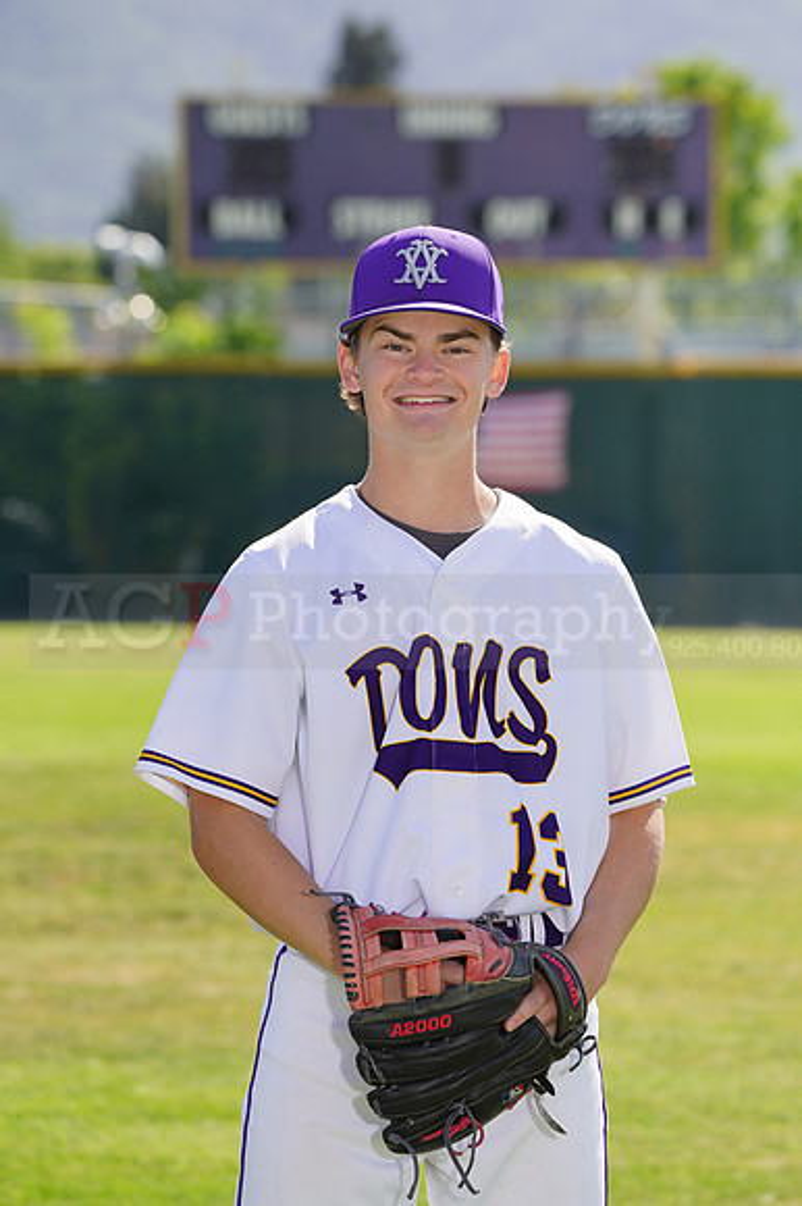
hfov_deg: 6.1
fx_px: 7494
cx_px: 401
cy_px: 603
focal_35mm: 224
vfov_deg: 9.2
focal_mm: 224
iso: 100
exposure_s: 1/250
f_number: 8
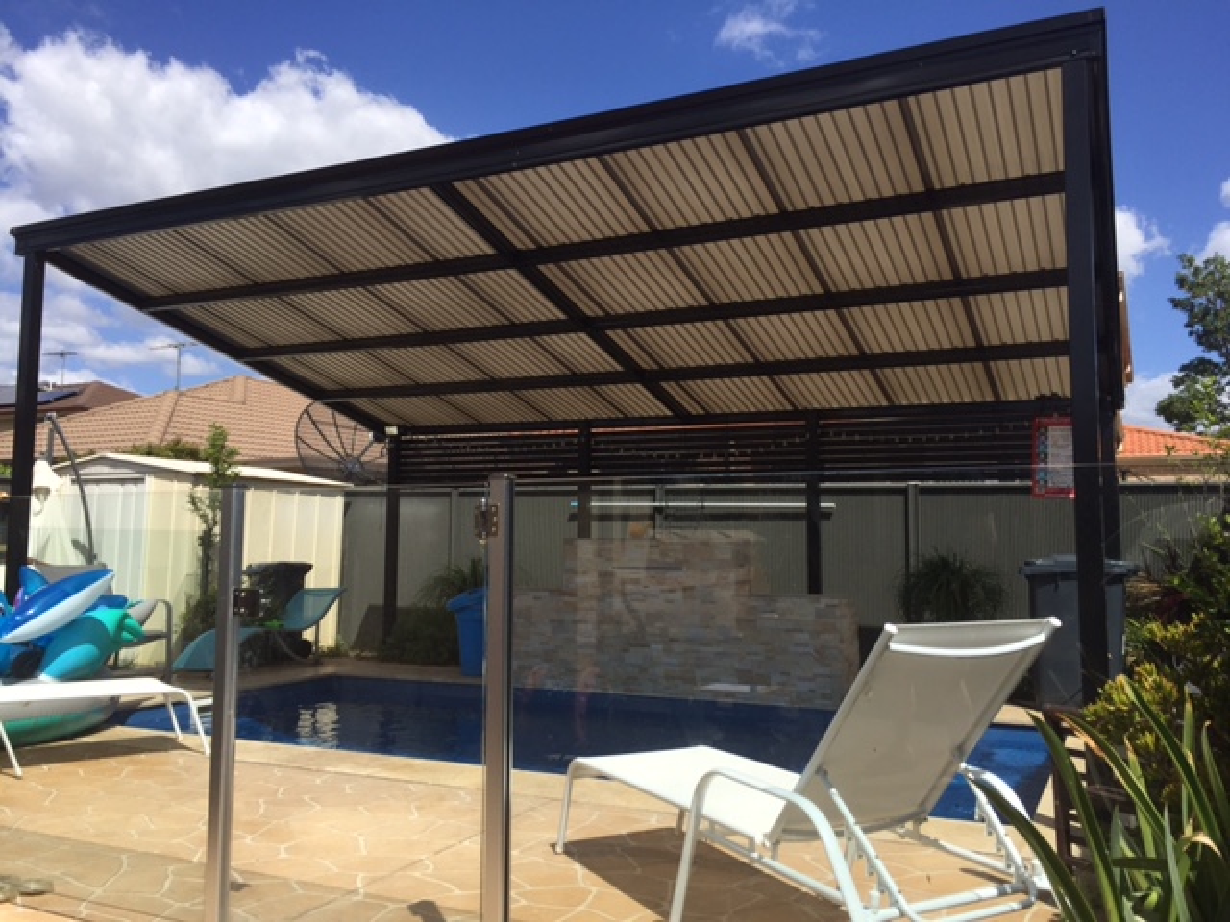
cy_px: 461
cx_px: 615
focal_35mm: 29
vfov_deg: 48.2
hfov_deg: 61.7
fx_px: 1030
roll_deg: -1.3
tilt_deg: +6.2
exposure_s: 1/2639
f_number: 2.2
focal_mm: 4.15
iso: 32
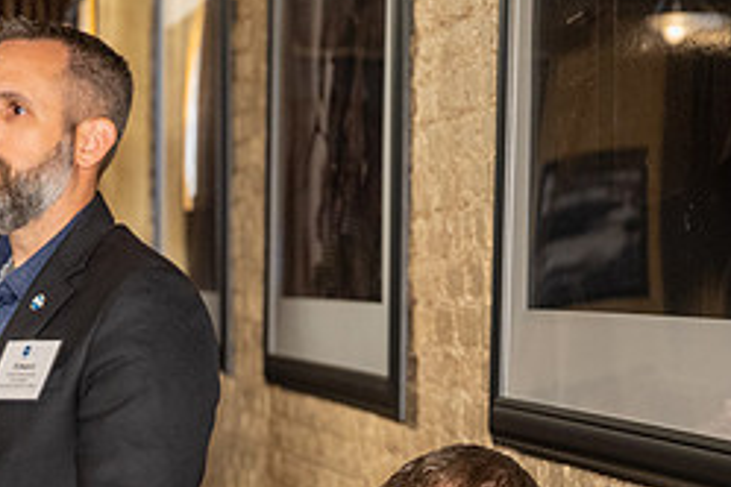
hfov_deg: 13.0
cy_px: 378
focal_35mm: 156
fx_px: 3167
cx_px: 12
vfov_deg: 8.8
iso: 2500
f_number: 4
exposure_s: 1/100
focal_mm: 67
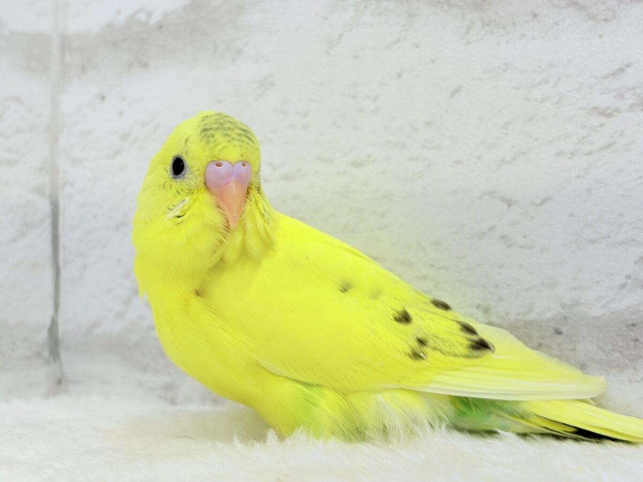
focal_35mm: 52
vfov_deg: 28.0
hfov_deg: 36.8
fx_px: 966
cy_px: 241
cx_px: 322
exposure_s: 1/100
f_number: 1.6
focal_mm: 5.96
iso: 64
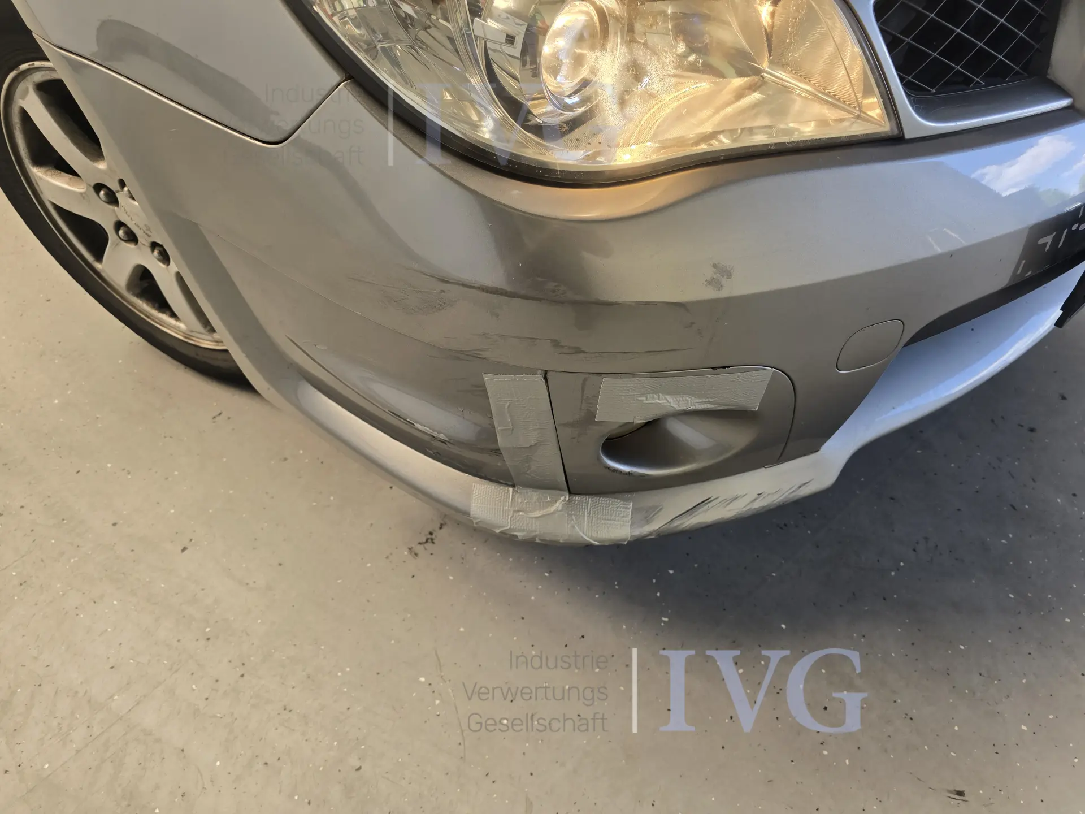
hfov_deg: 73.9
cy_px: 407
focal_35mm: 23
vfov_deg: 58.9
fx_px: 721
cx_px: 542
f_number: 1.7
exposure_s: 1/180
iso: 64
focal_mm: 6.3
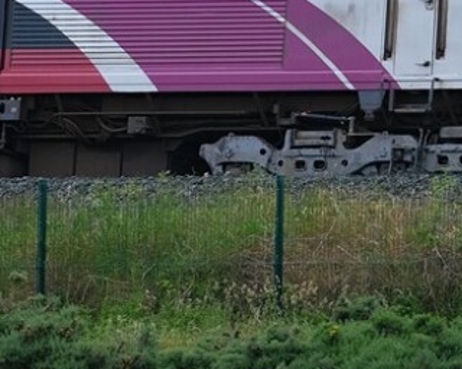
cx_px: 128
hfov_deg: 3.5
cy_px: 84
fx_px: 7575
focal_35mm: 554
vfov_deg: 2.8
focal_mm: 140
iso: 400
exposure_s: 1/1250
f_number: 2.8
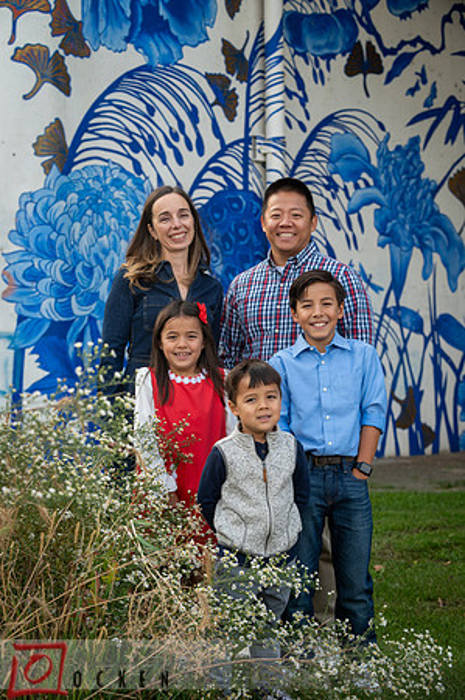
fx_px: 1359
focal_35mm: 70
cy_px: 350
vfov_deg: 28.9
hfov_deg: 19.4
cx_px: 232
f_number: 4.5
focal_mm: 70
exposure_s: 1/200
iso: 400
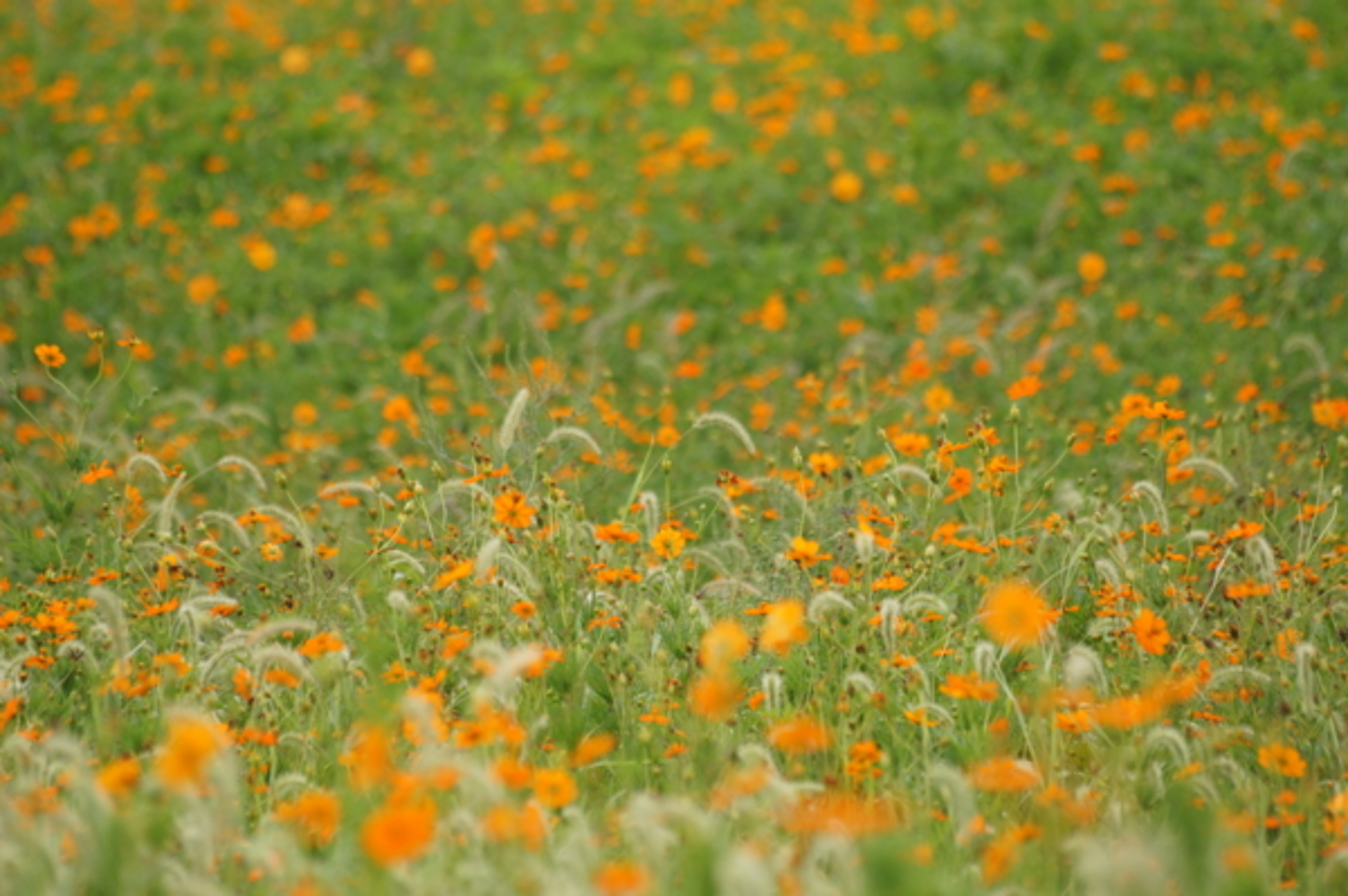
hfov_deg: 6.5
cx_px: 674
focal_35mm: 315
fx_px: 11785
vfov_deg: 4.4
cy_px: 448
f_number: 5.6
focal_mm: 210
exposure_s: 1/500
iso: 200
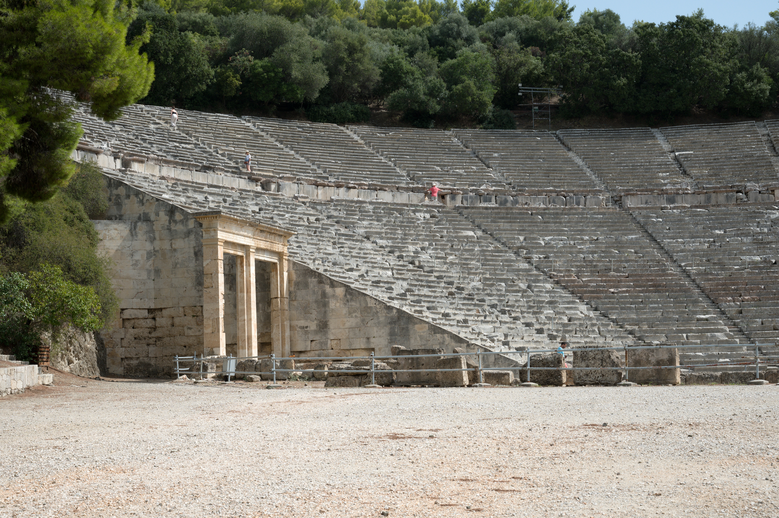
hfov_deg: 38.2
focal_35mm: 52
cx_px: 390
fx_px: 1124
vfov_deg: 26.0
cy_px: 259
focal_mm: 52
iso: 200
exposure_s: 1/350
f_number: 11
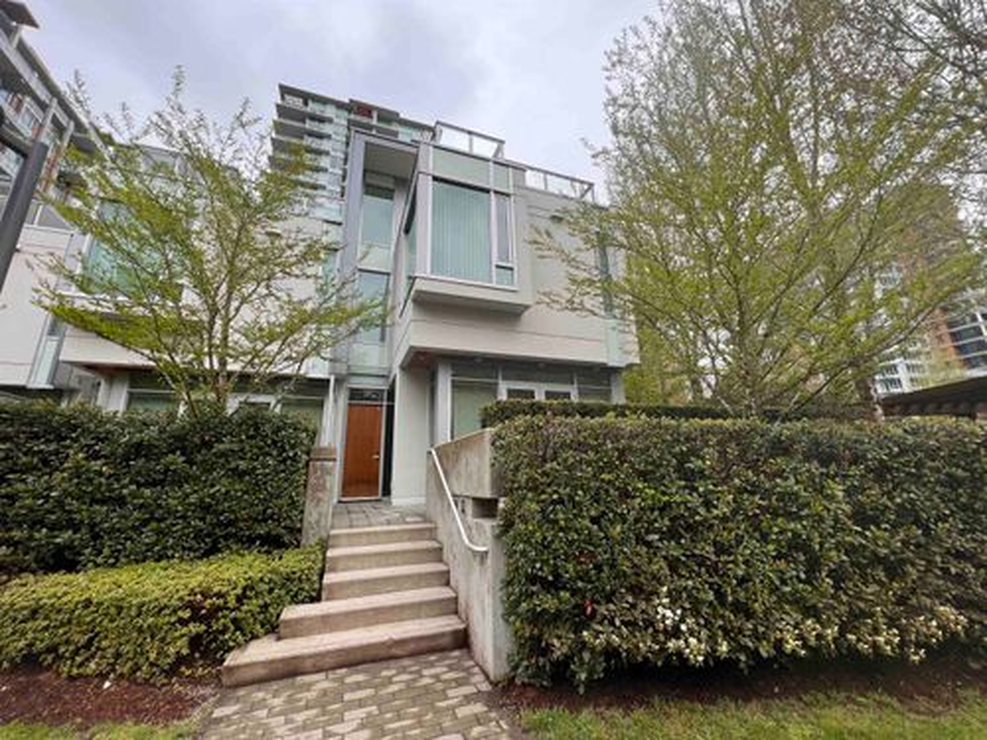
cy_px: 370
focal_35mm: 13
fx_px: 371
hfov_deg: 106.2
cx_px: 494
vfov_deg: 89.9
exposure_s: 1/419
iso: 32
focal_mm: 1.57
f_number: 1.8
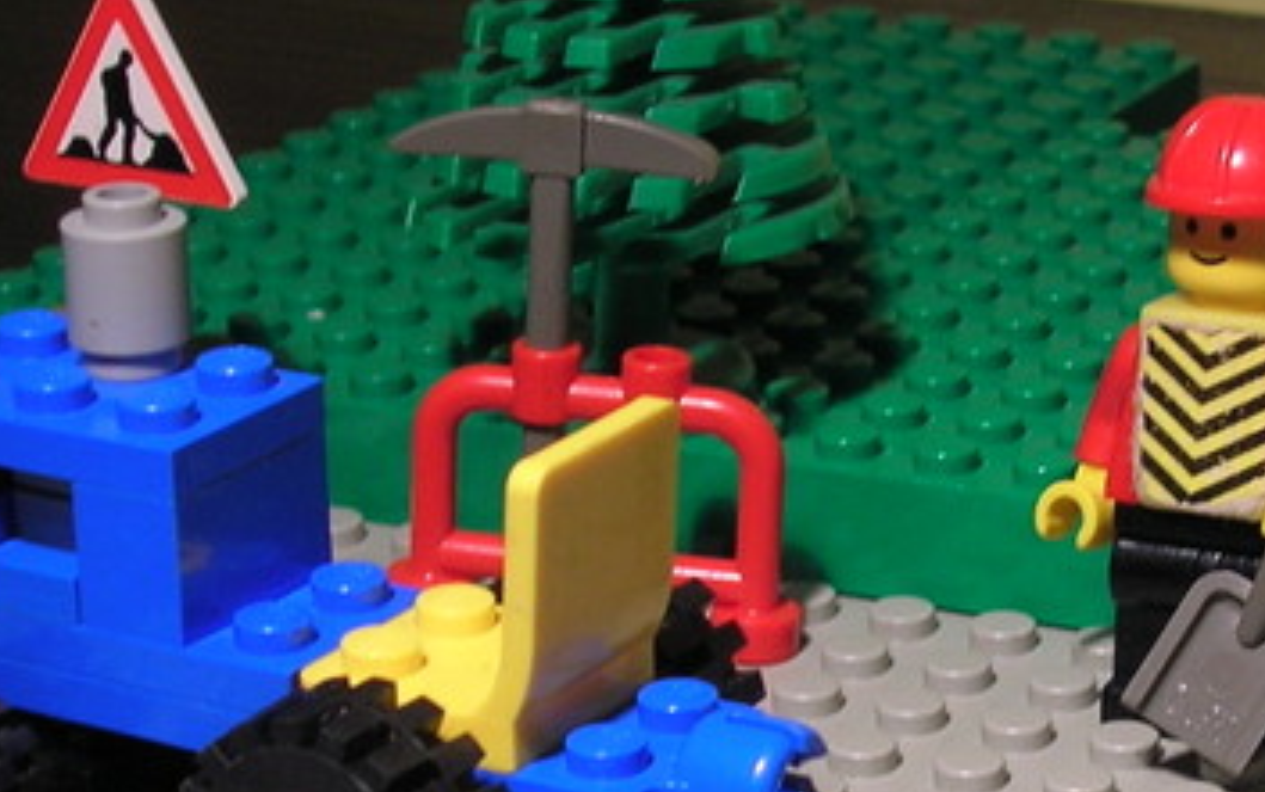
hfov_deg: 15.3
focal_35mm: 135
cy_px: 686
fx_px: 4656
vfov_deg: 9.7
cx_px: 1125
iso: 50
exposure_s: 1/13.1
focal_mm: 8.4
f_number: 3.3
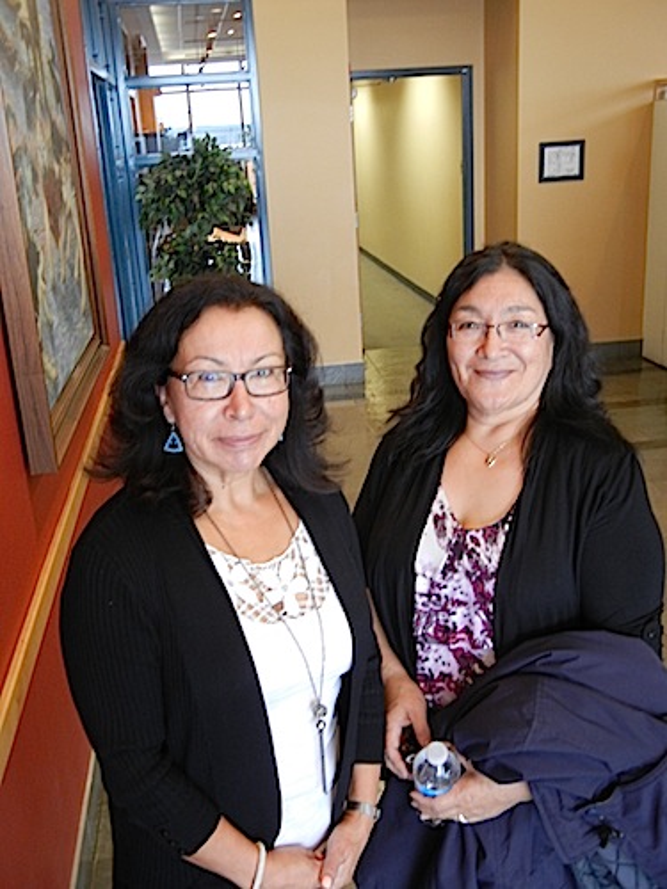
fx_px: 1002
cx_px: 334
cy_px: 444
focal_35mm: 39
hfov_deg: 36.8
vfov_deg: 47.9
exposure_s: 1/16
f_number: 3.7
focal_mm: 7.1
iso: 400
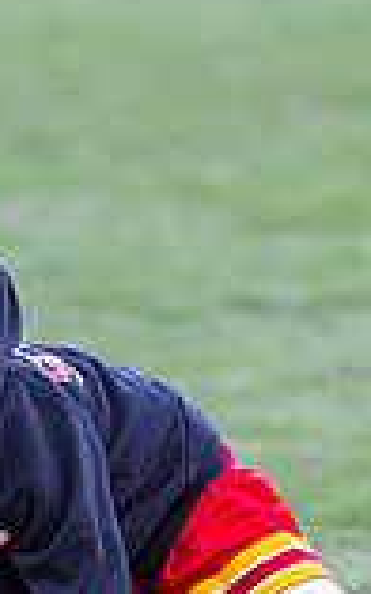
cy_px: 427
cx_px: 43
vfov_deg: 2.6
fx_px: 12938
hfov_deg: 1.6
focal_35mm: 799
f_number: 2.8
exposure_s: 1/2500
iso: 1600
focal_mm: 173
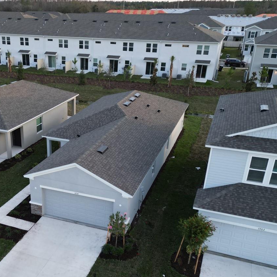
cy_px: 185
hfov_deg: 41.0
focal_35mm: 40
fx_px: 362
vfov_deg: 41.3
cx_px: 79
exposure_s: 1/160
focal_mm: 6.72
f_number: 1.7
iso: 110
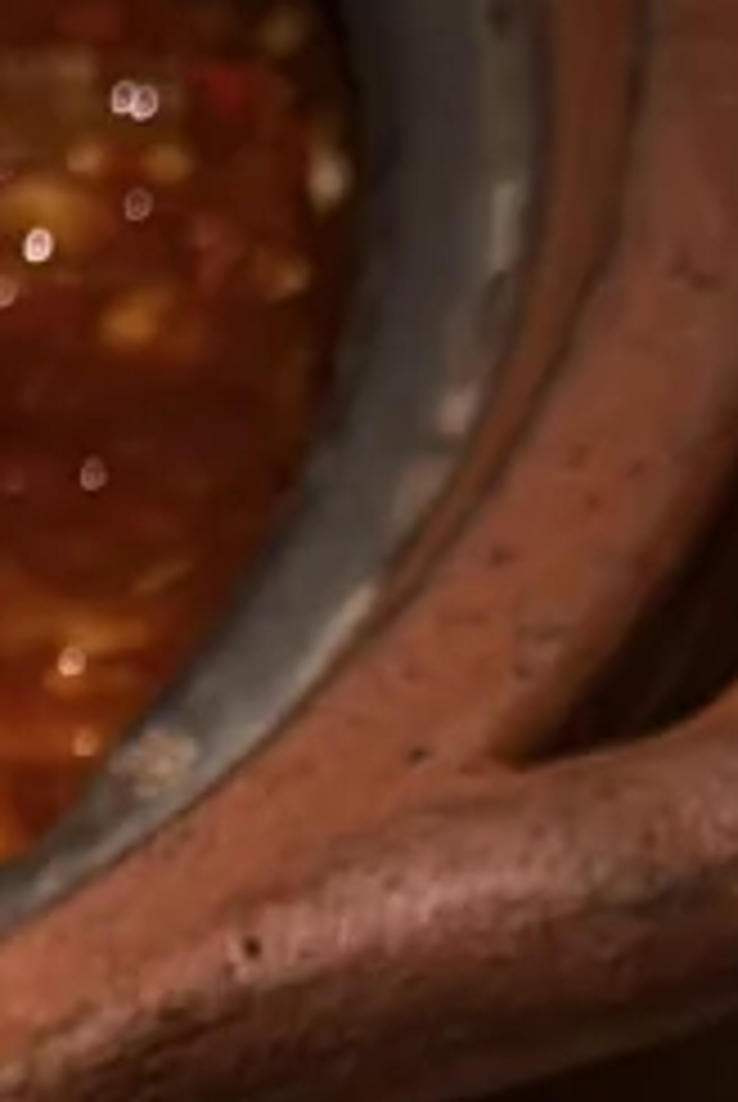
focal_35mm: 293
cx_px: -850
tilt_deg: -50.5
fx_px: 8984
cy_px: 2249
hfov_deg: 4.6
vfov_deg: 6.8
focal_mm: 6.76
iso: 50
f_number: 1.78
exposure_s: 1/100
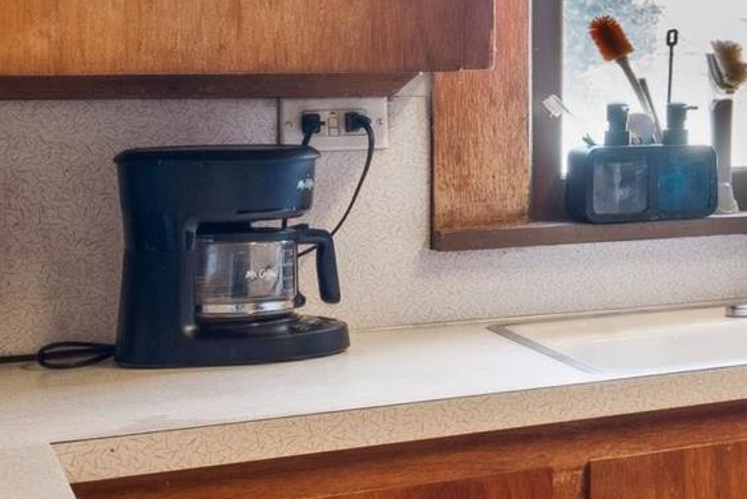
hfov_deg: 16.0
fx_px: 1770
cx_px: 1647
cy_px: 90
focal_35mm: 85
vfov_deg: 15.9
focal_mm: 15.6
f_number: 13
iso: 400
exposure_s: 1/4
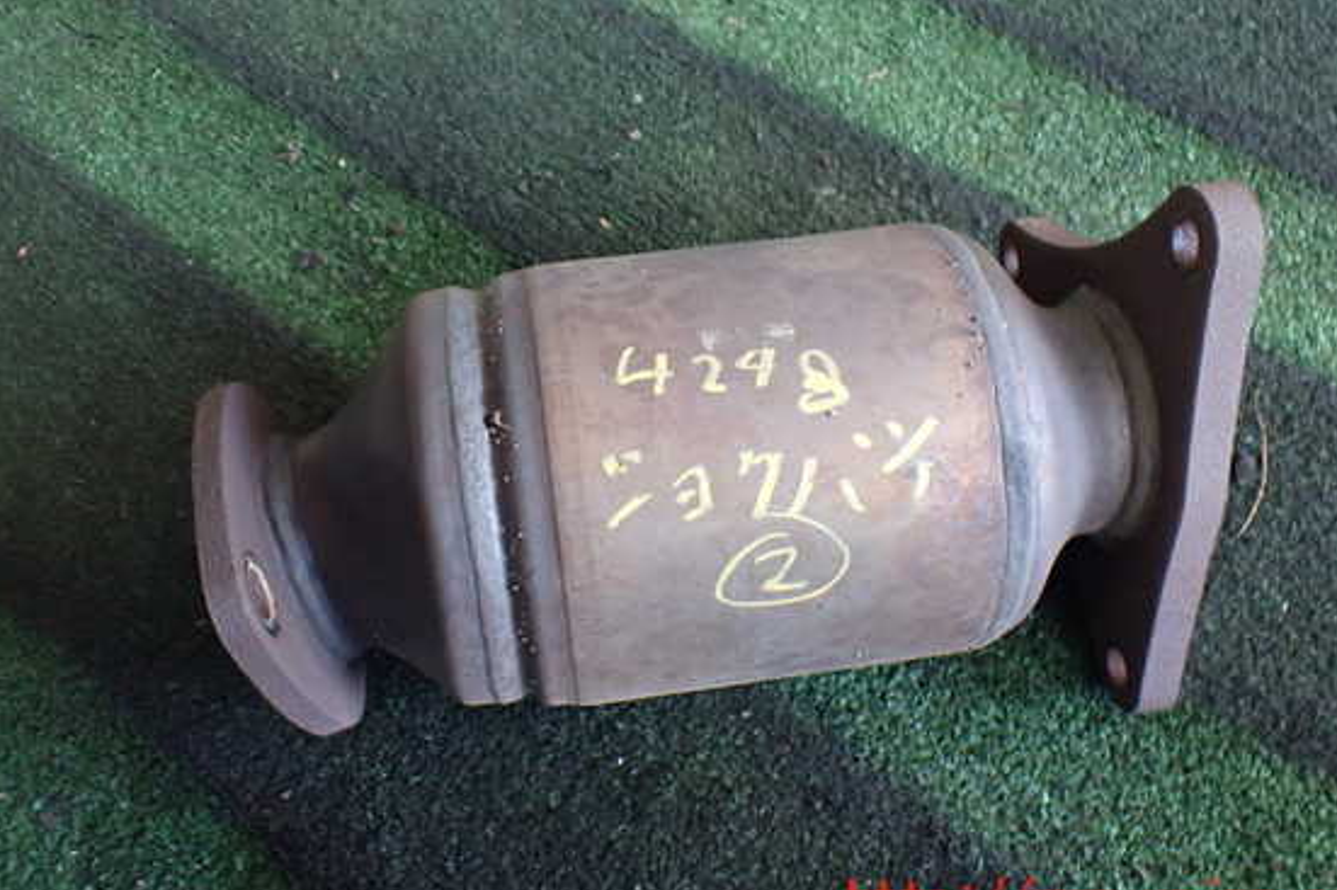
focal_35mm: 34
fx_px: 1262
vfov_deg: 38.8
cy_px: 388
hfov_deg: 55.8
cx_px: 667
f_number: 2.3
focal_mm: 5.4
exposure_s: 1/125
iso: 640
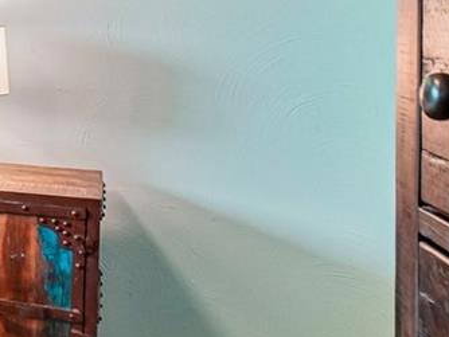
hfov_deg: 15.5
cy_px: 27
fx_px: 896
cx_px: -613
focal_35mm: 69
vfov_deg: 20.8
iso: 400
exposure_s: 1/30
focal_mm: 10
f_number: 8
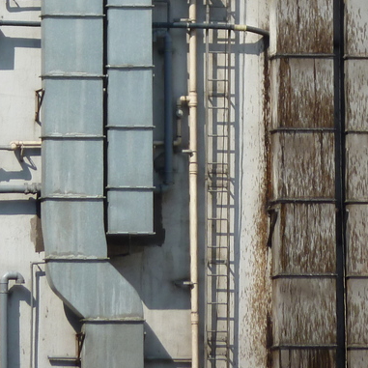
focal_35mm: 774
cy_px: -44
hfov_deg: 2.3
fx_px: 9309
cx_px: 241
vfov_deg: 2.3
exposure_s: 1/320
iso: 80
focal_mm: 45.7
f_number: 4.8
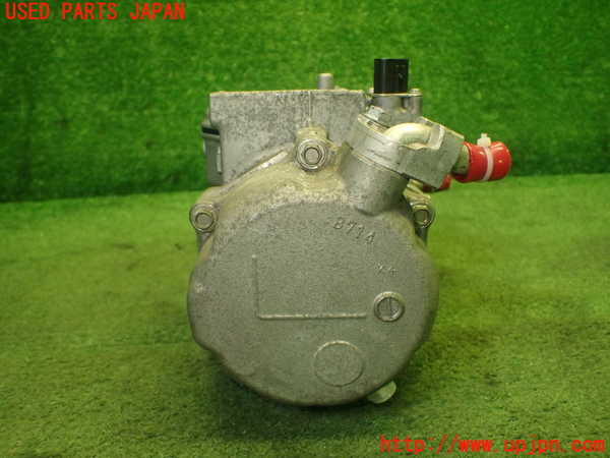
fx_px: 529
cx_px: 305
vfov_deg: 46.8
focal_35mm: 30
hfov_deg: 60.0
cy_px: 229
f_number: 2.3
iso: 500
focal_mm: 5.4
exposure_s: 1/125
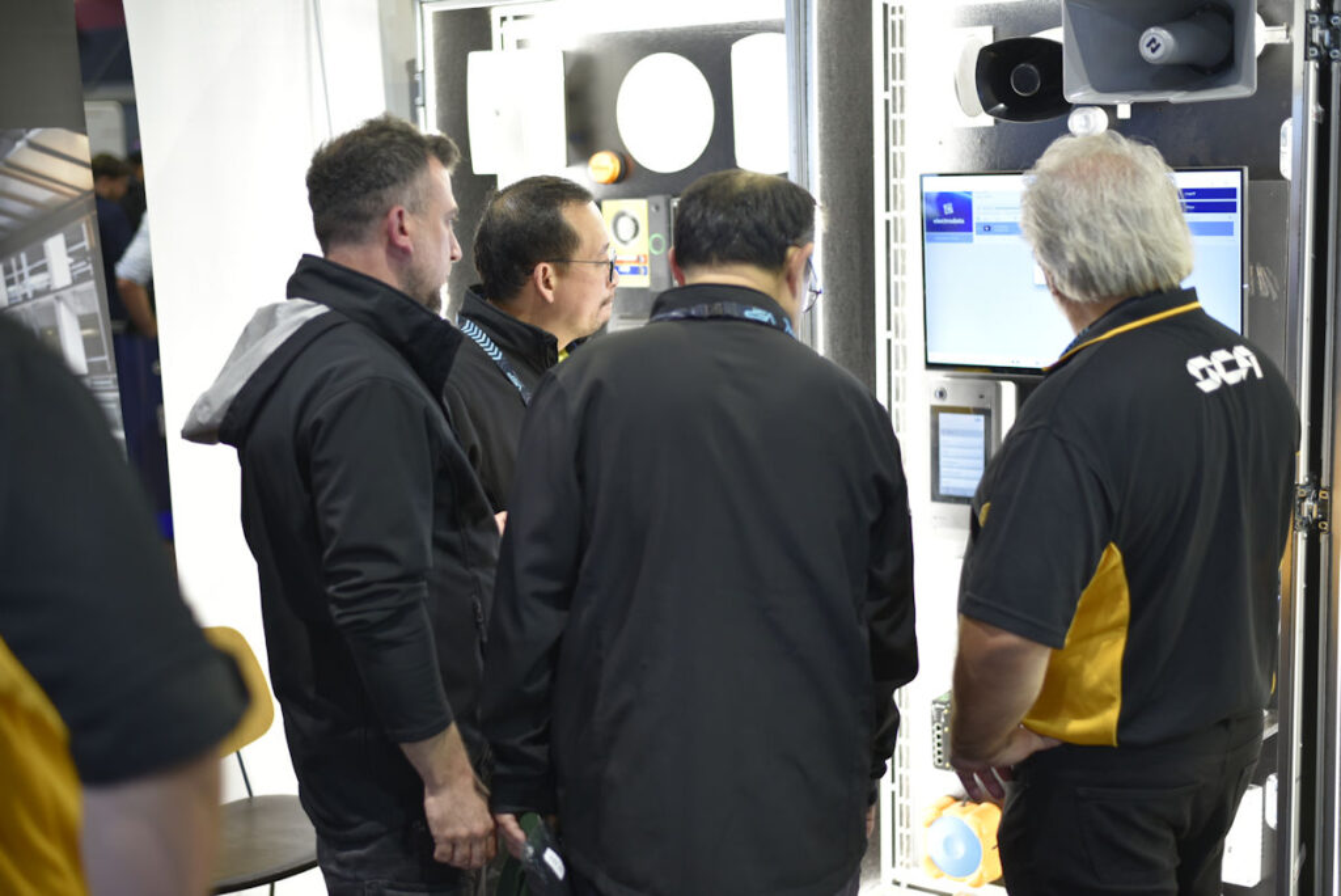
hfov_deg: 39.6
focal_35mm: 50
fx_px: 1863
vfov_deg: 27.0
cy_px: 448
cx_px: 670
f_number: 2
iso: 800
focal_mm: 50
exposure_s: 1/60
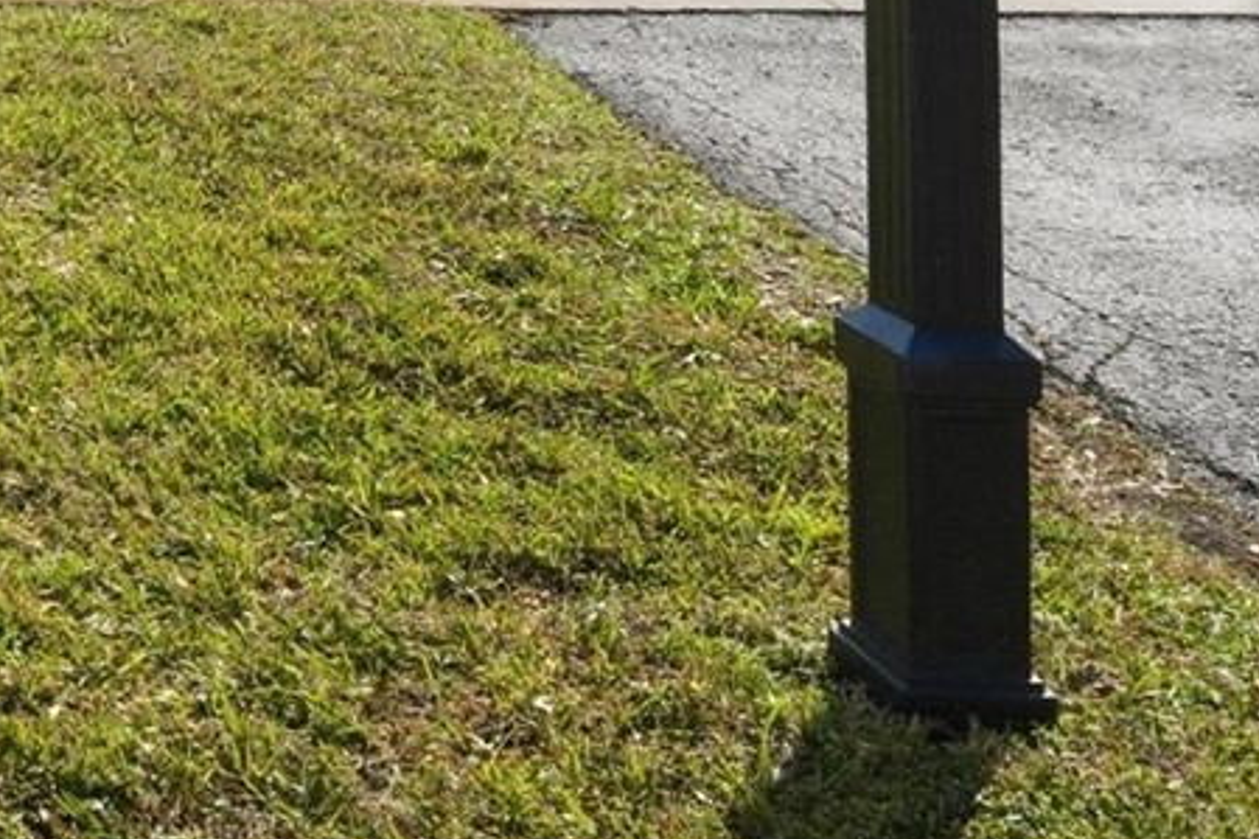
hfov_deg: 23.8
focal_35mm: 68
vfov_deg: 17.3
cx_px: -610
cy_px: -540
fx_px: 2377
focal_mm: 18
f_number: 8
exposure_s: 1/160
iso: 100
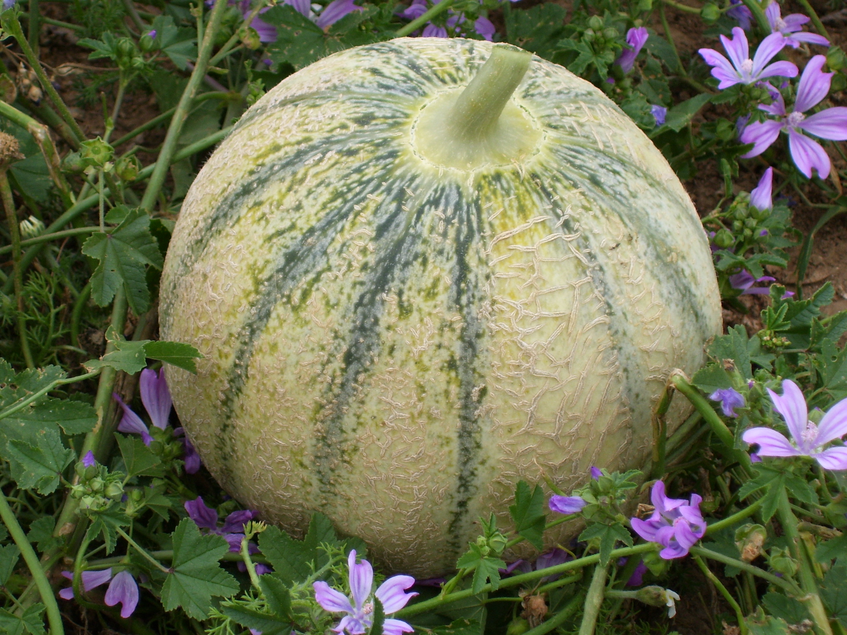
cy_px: 318
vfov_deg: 13.3
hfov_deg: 17.7
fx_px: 2716
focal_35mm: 111
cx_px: 424
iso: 80
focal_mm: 18
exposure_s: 1/250
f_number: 4.6
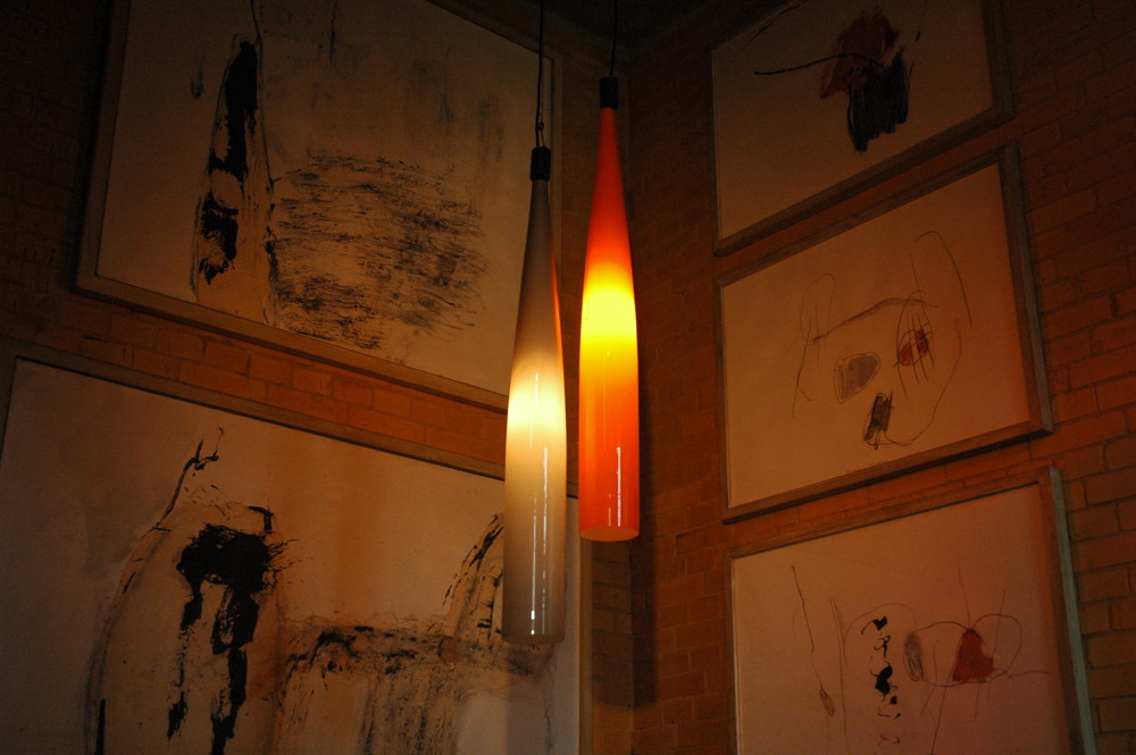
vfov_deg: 30.8
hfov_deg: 45.0
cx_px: 568
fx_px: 1372
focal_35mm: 44
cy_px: 378
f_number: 4
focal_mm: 29
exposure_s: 1/30
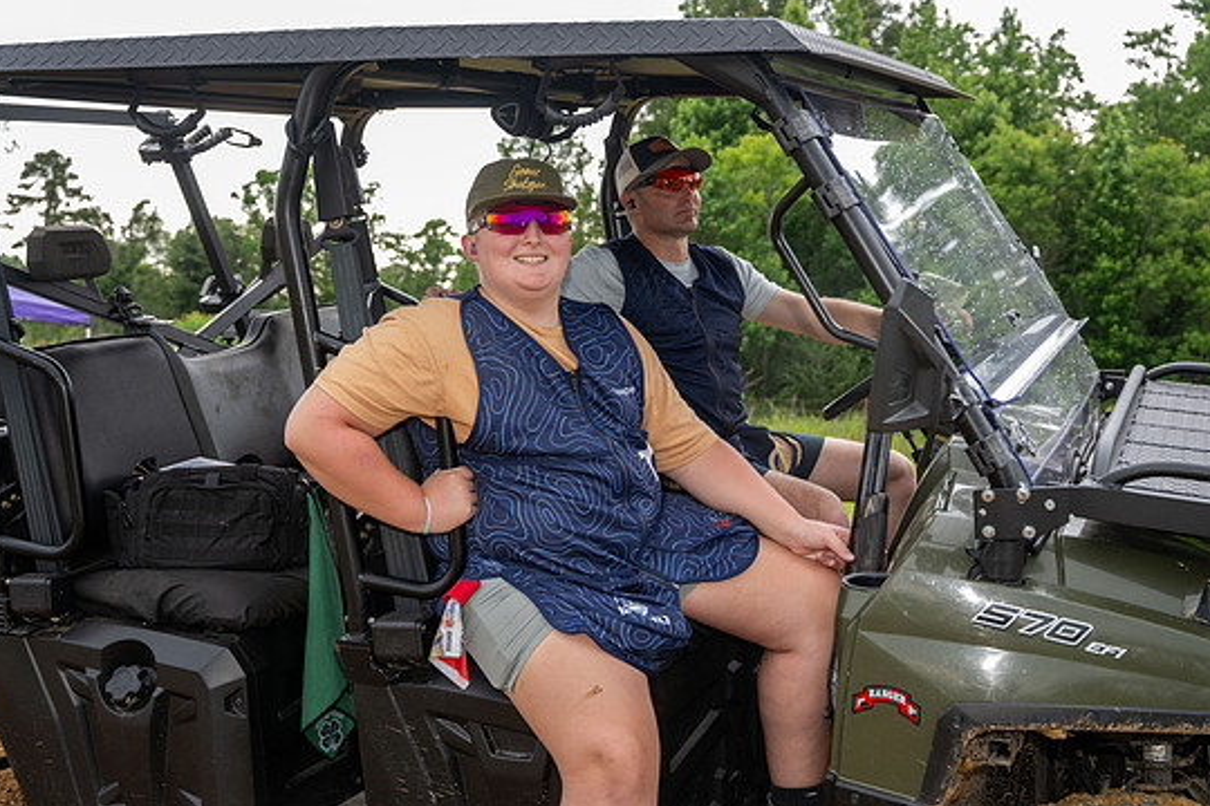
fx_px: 1445
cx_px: 627
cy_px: 415
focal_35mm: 43
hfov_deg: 45.4
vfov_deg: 31.2
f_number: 5
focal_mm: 40
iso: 400
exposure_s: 1/100
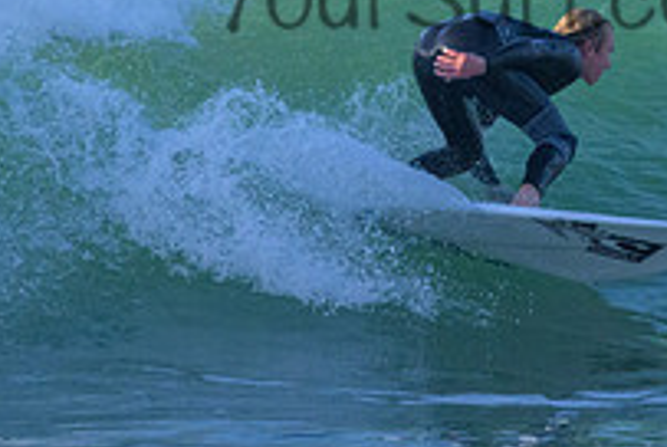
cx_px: 552
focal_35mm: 2284
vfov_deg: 0.6
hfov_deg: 0.9
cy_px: -48
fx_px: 42378
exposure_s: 1/2000
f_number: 11
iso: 5000
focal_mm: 800
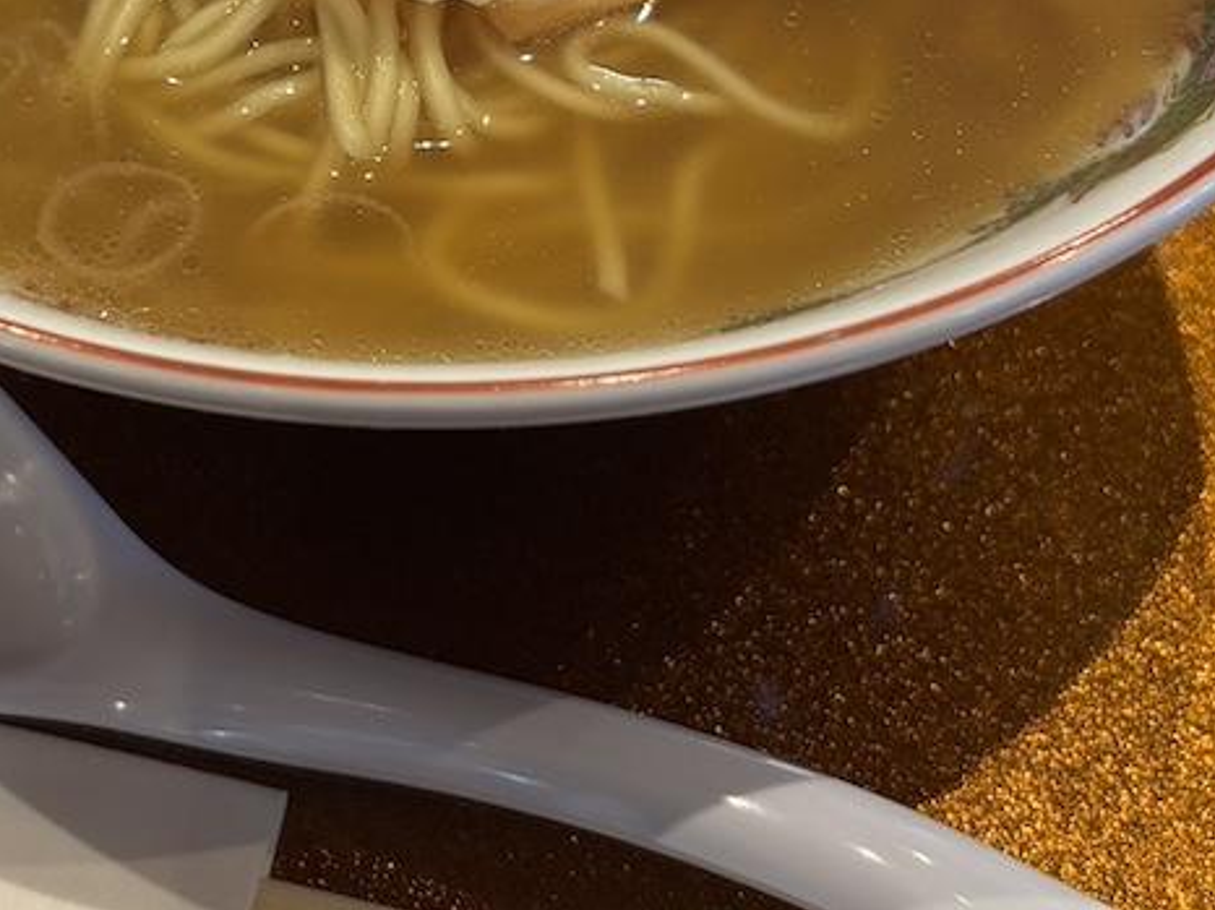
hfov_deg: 28.4
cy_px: 83
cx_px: 266
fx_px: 2350
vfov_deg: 21.4
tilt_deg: -51.4
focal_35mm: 67
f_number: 1.6
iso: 125
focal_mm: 5.96
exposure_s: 1/105
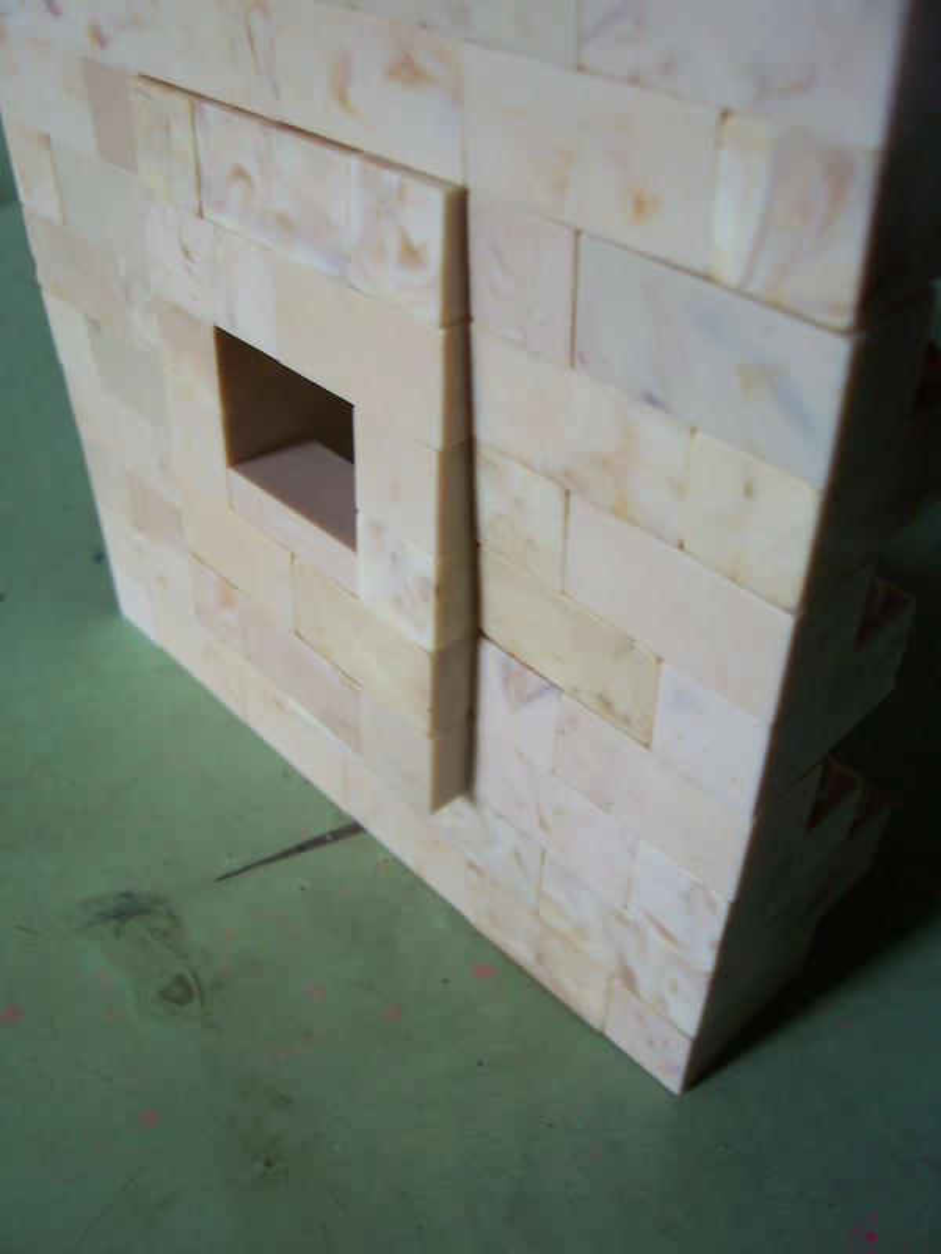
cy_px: 627
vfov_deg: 54.0
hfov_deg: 41.8
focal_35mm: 34
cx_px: 470
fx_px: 1232
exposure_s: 1/45
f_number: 2.7
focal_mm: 5.6
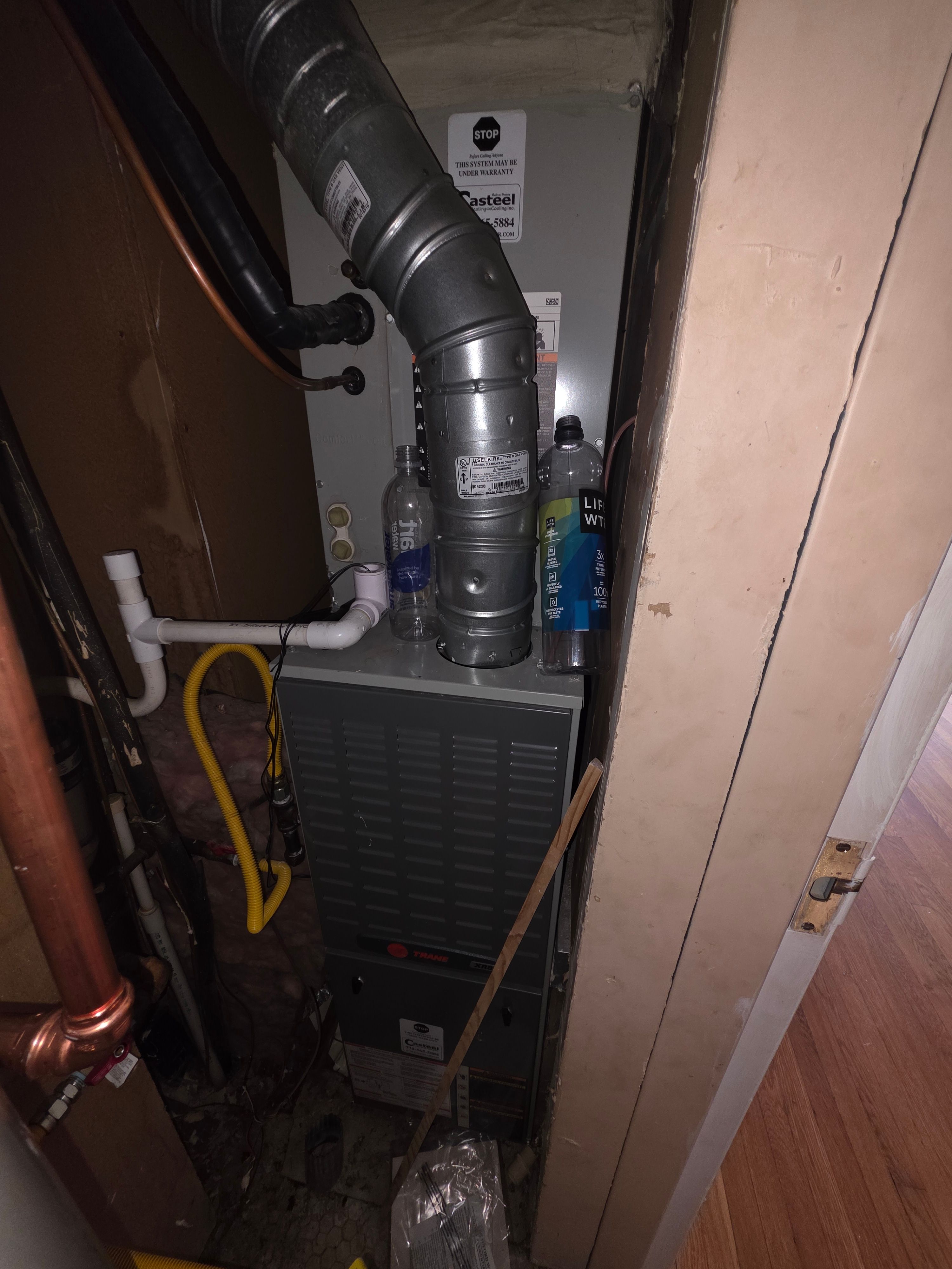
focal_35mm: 13
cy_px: 634
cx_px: 476
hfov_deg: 89.9
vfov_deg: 106.2
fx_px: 477
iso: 2000
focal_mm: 2.2
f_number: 1.9
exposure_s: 1/24
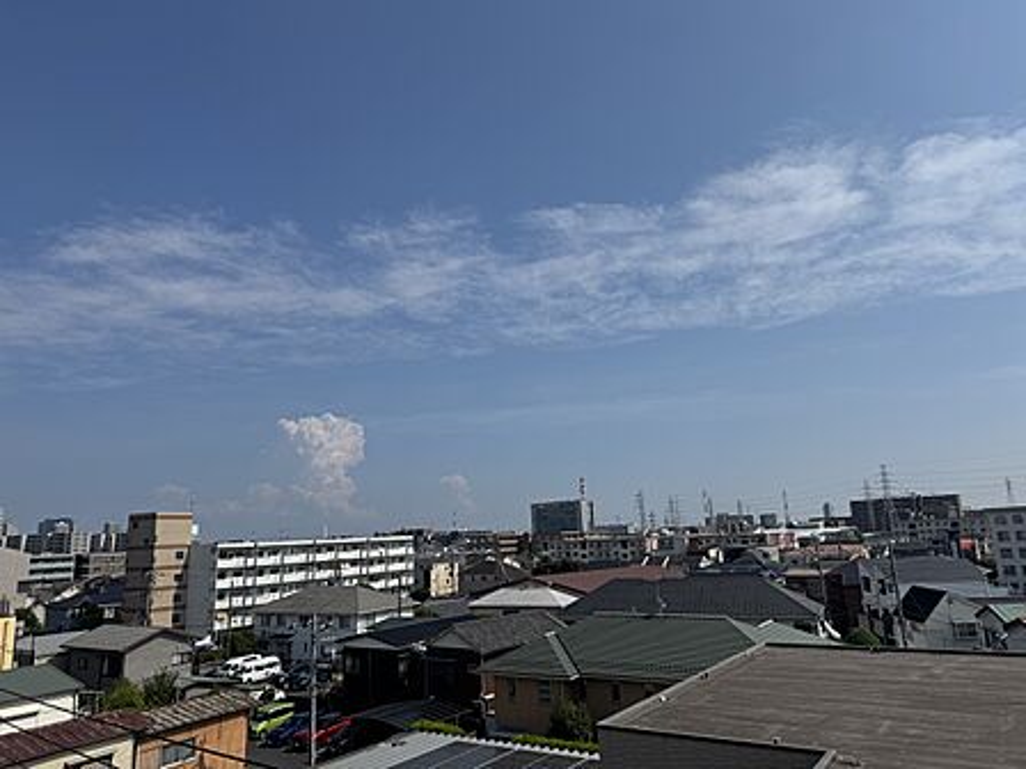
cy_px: 384
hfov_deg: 71.6
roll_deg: +3.5
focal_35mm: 24
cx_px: 513
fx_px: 711
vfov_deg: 56.8
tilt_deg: +11.9
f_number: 1.78
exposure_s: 1/10417
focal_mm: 6.76
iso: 80
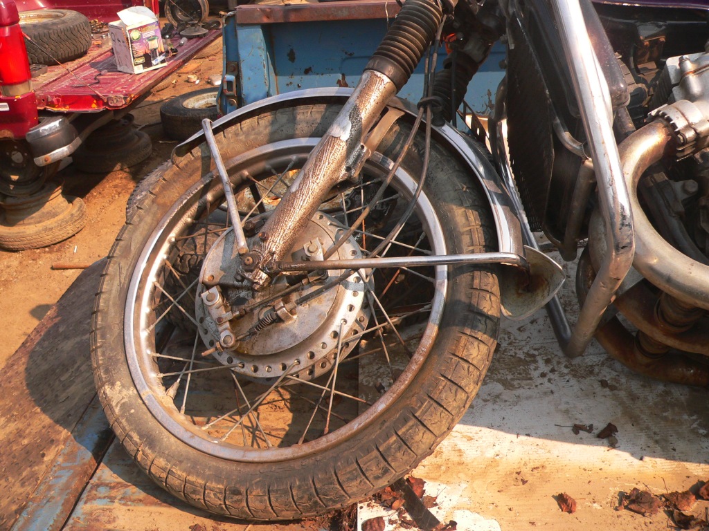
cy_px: 266
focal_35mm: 36
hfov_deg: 51.4
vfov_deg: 39.7
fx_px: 737
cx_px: 354
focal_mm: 6
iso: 100
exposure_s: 1/800
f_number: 2.8
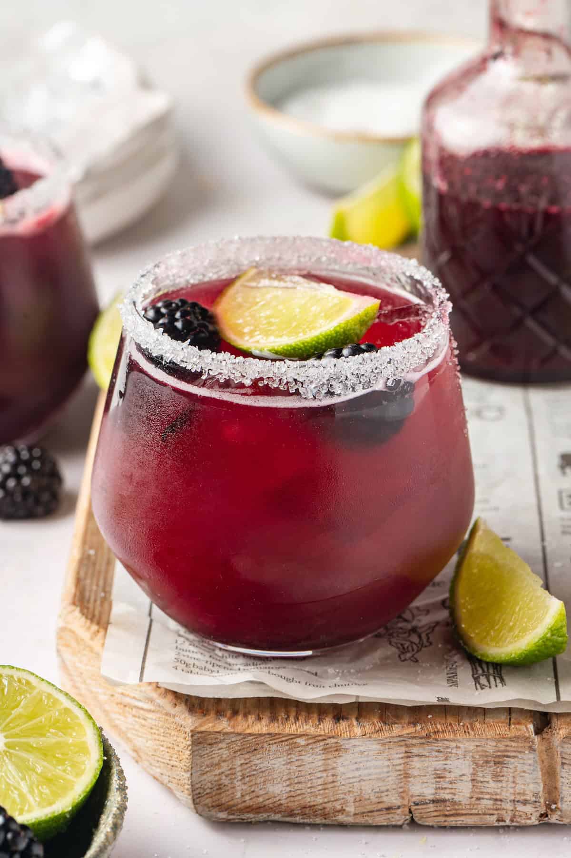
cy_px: 429
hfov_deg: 13.0
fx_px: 2502
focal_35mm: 105
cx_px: 286
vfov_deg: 19.5
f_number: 14
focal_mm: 105
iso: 100
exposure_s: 1/160
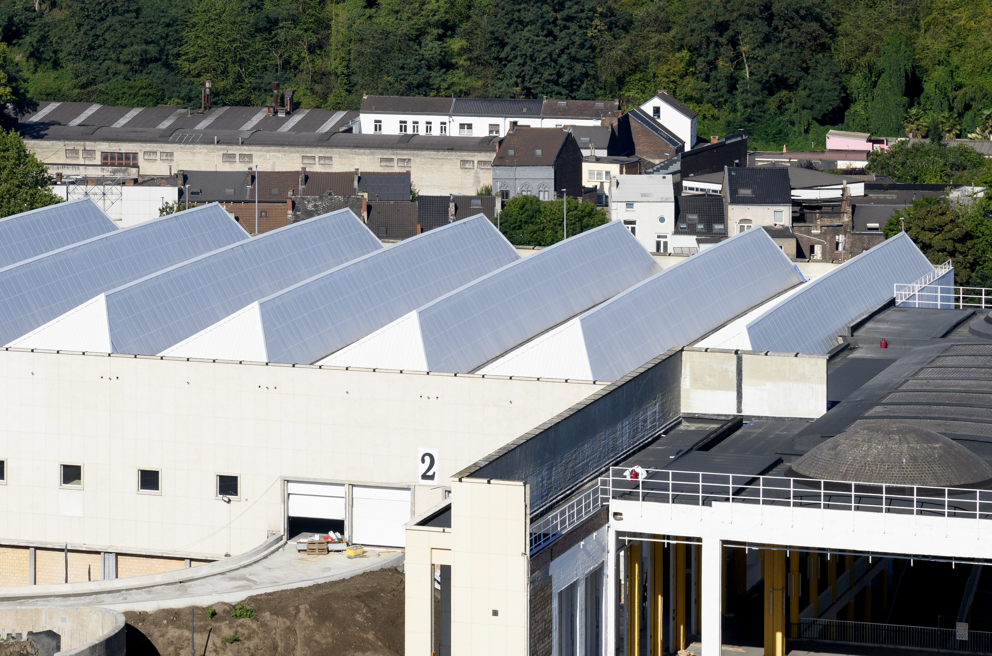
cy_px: 87
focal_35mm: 160
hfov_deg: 12.7
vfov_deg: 8.5
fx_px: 4399
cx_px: 64
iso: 200
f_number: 11
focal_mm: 82
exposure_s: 1/320
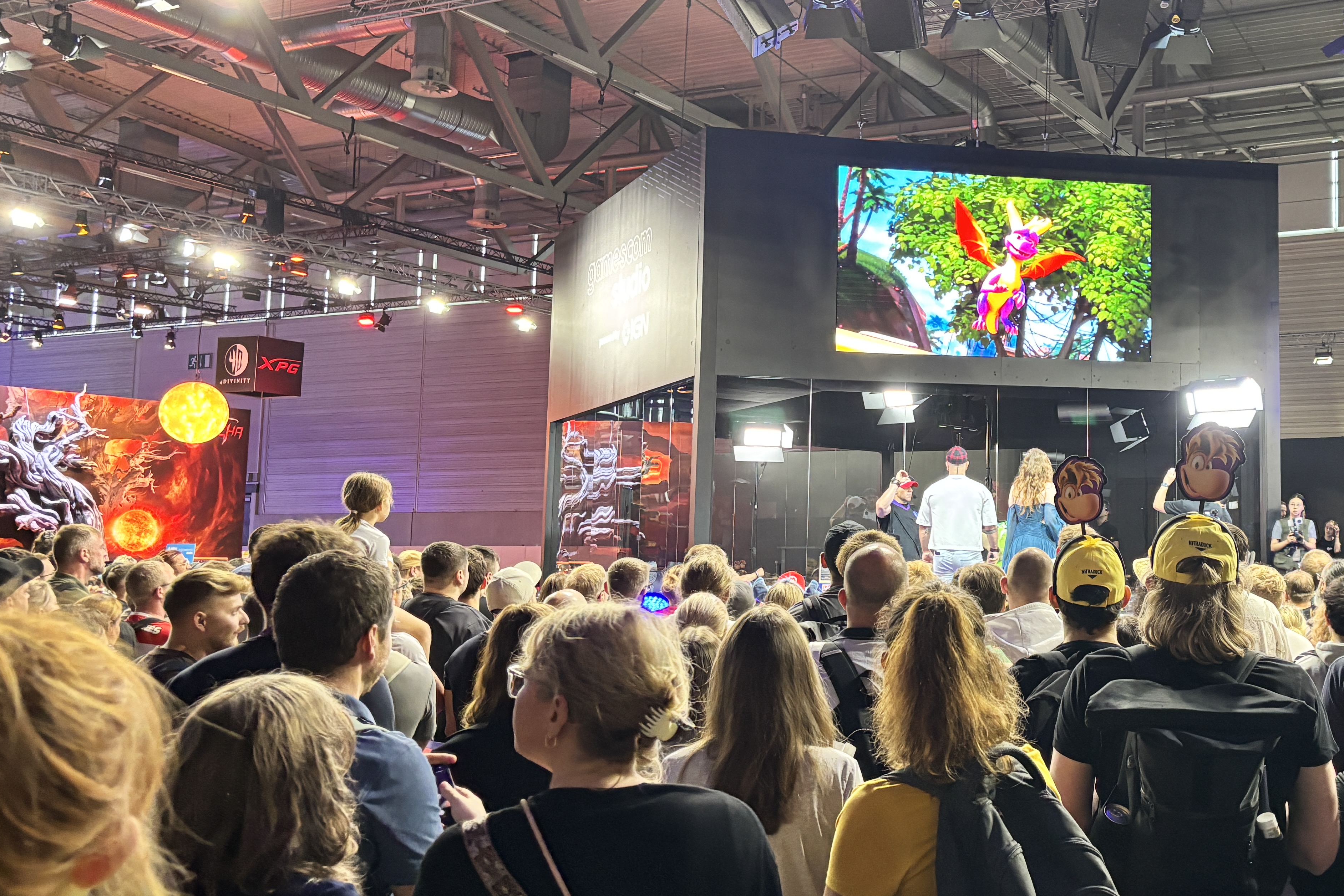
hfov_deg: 45.9
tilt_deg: +5.3
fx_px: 1531
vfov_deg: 32.6
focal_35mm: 41
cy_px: 411
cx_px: 988
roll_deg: -0.4
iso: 320
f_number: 1.6
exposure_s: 1/57
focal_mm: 5.96
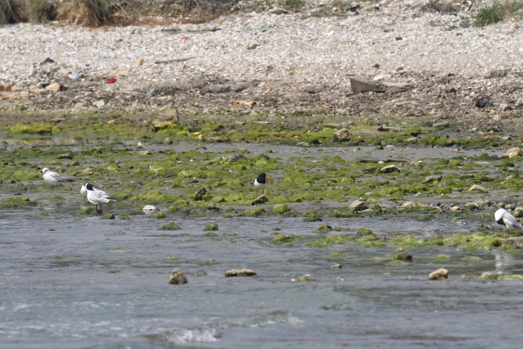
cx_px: 262
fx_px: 13074
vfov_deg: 1.5
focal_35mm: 900
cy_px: 174
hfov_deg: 2.3
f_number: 11
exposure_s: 1/500
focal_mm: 600
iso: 400
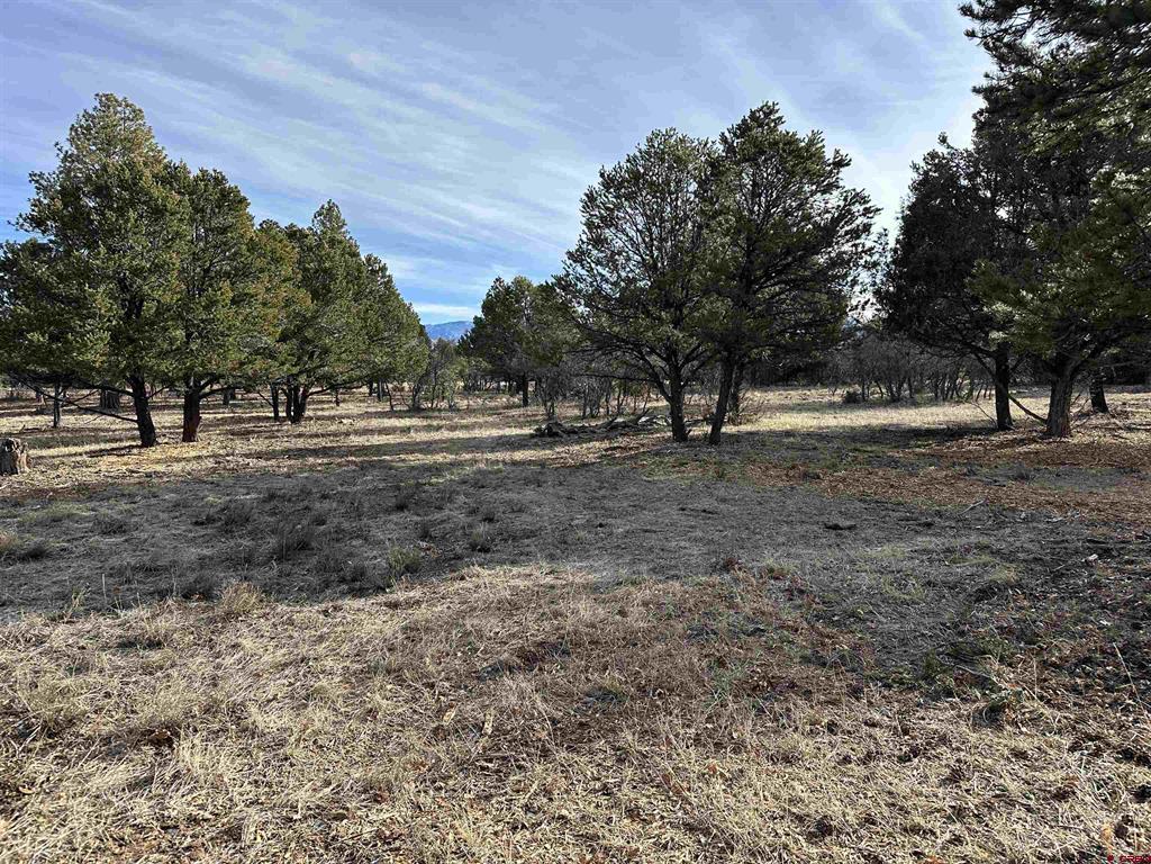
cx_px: 576
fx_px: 798
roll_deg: -0.8
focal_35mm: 24
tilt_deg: -5.0
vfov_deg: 56.8
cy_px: 432
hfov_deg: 71.6
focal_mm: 6.86
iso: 80
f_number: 1.78
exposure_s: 1/1949
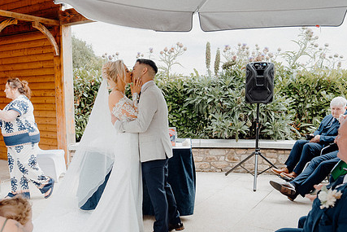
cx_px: 132
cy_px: 136
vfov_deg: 35.0
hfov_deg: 50.2
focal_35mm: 38
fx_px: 366
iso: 125
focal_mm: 28
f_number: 3.5
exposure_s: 1/200
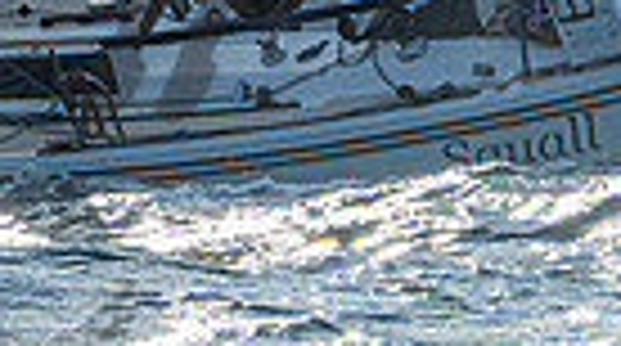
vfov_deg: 2.5
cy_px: -635
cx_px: 69
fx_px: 7790
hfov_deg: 4.6
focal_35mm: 474
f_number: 8
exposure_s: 1/2000
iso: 400
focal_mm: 79
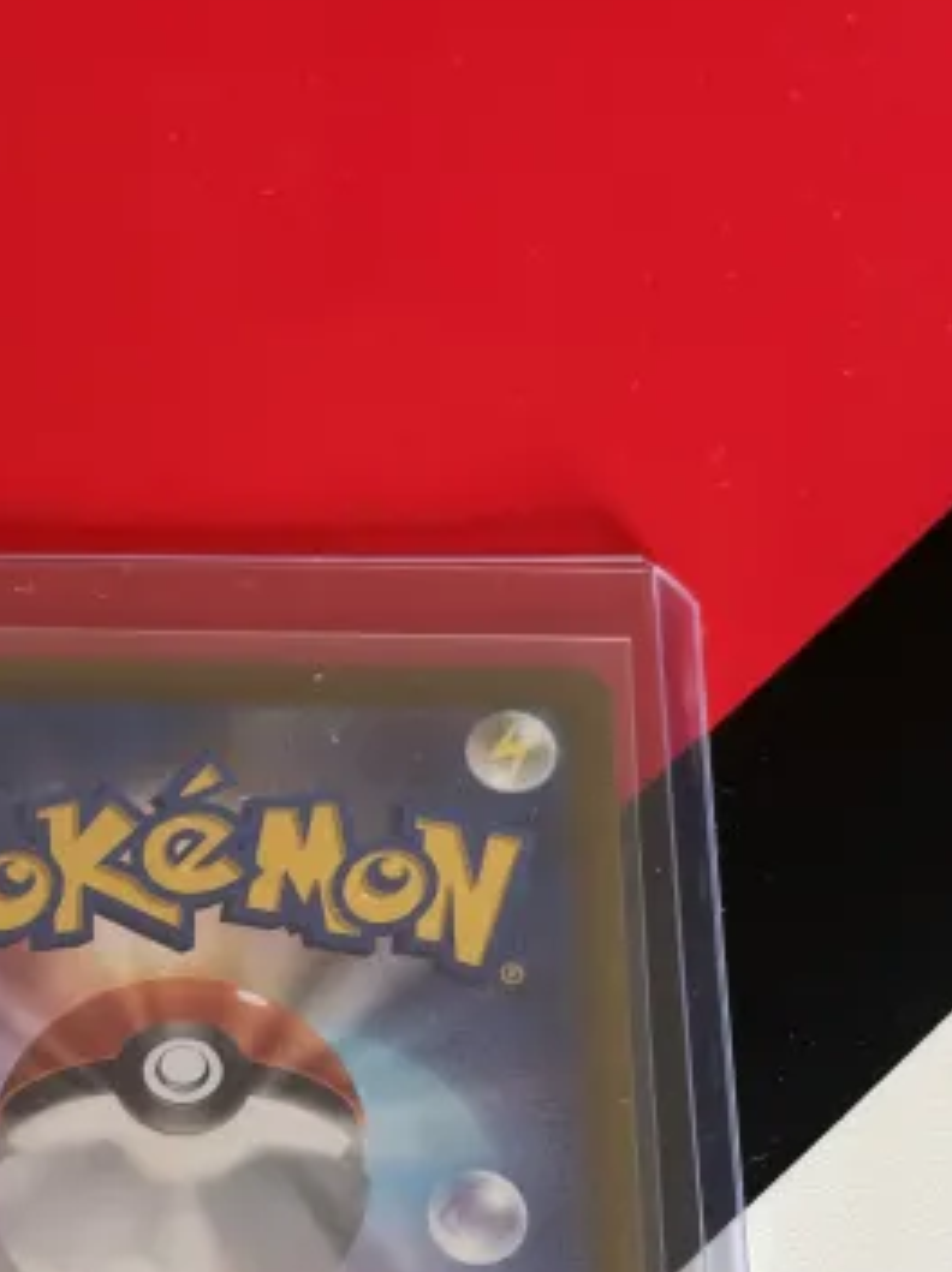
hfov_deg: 24.5
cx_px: 252
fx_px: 2167
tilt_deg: -69.0
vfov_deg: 31.2
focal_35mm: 59
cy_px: 1153
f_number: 1.6
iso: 200
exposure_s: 1/60
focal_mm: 4.2
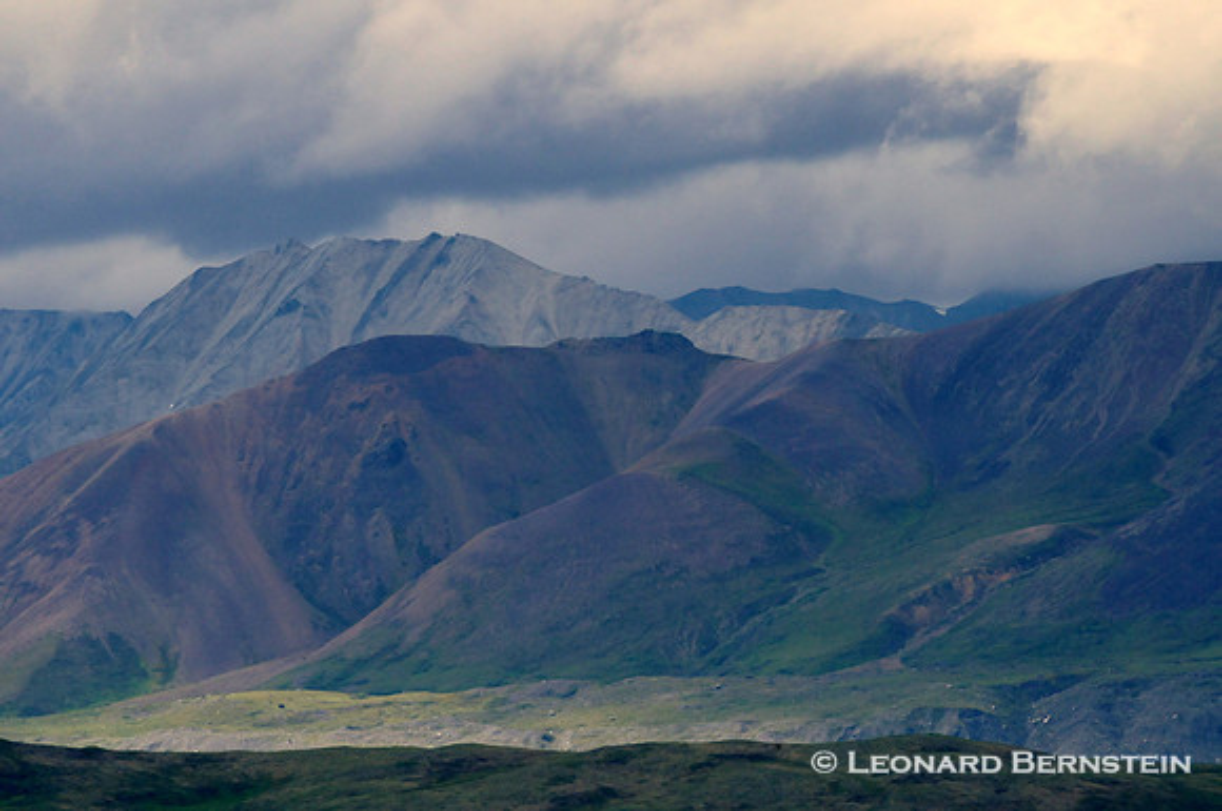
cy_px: 406
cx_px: 611
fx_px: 15254
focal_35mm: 450
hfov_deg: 4.6
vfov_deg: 3.0
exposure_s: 1/500
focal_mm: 300
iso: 1600
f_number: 20
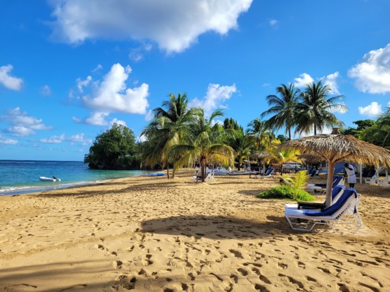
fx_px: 293
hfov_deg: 67.3
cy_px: 146
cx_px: 195
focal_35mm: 26
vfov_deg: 53.1
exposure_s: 1/2500
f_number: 1.8
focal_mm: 5.4
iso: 40
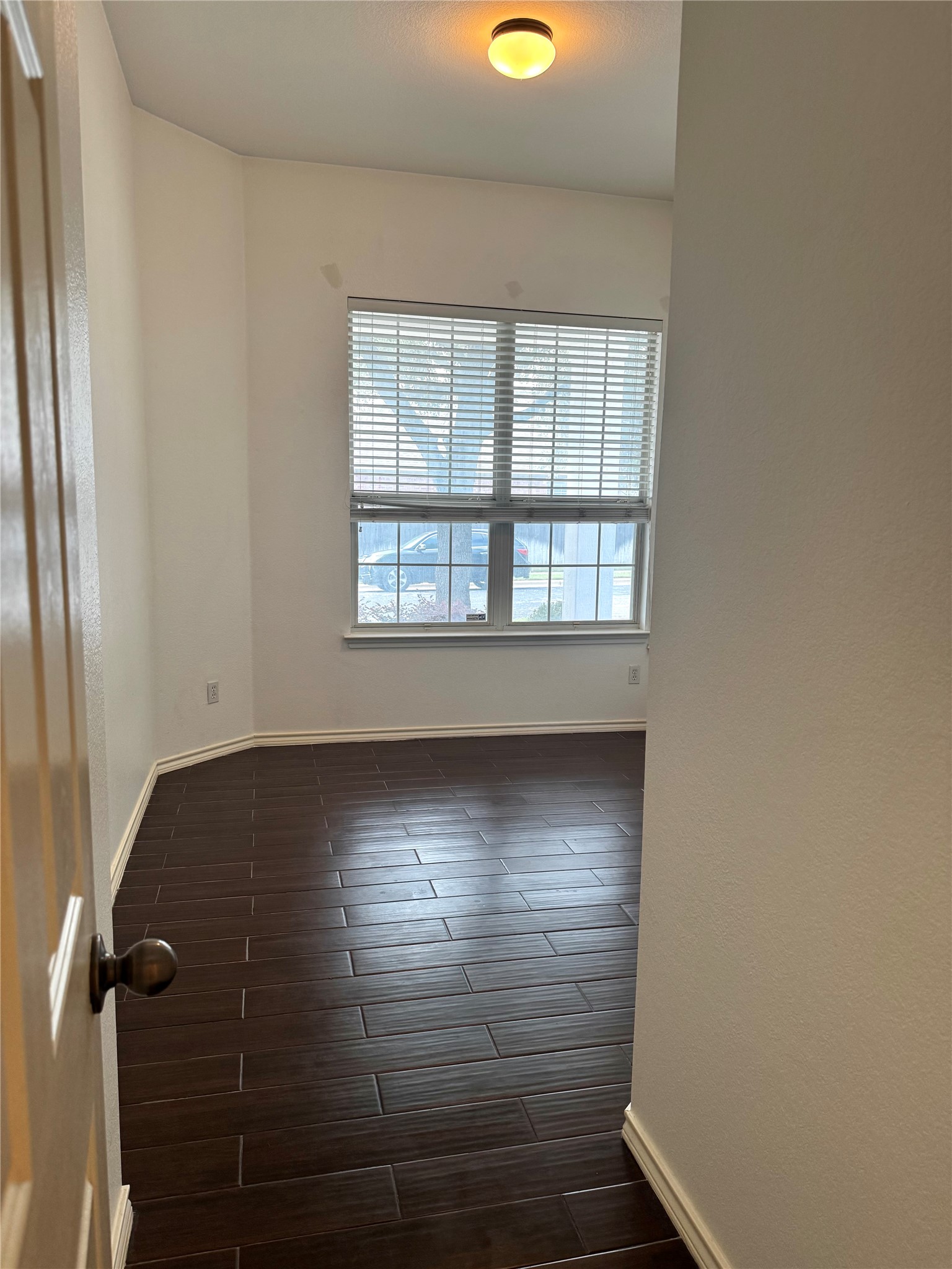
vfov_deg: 71.6
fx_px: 880
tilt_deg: -8.0
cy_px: 634
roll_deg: -0.7
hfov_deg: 56.8
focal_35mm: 24
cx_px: 476
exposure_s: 1/120
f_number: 1.78
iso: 200
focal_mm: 6.76
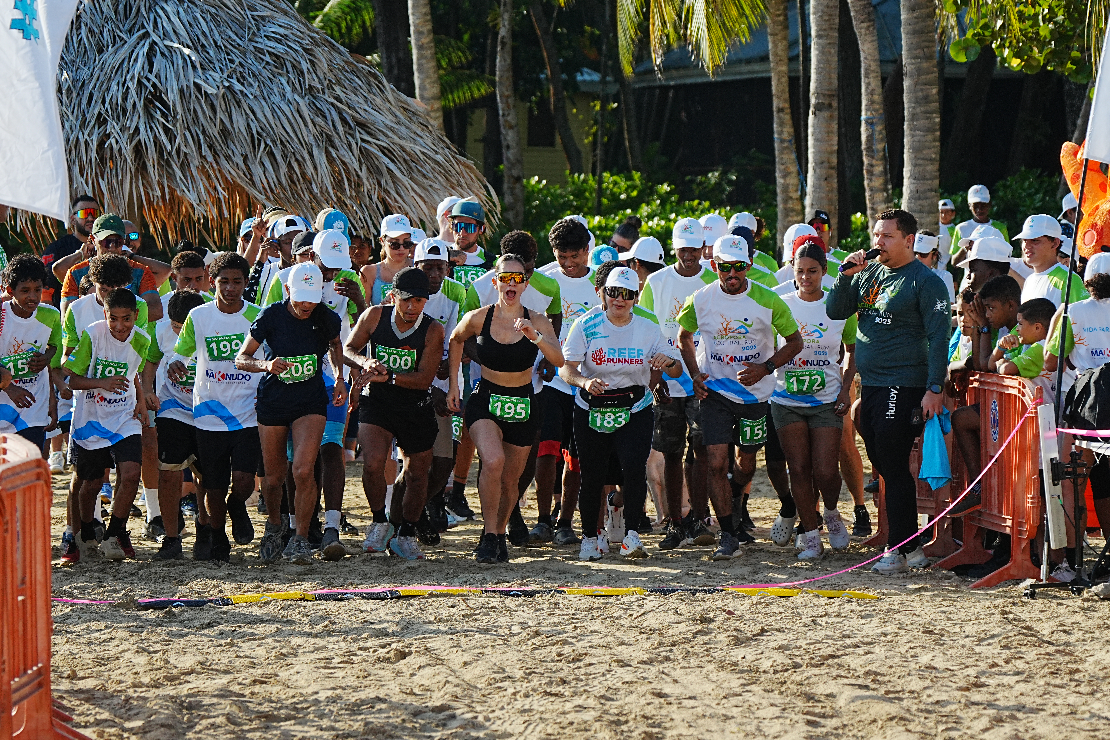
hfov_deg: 7.8
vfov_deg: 5.2
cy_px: 370
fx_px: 8186
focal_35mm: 266
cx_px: 555
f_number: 6.3
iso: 500
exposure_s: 1/1600
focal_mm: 177
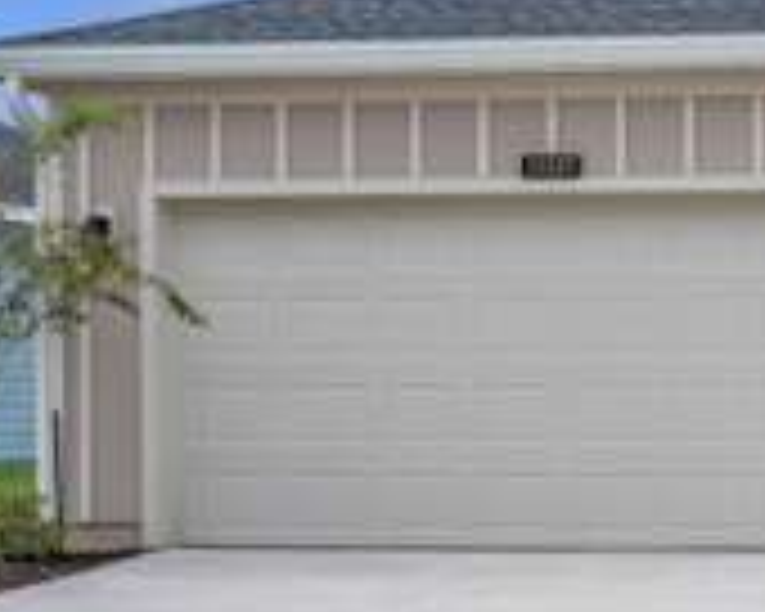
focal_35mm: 93
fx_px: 2106
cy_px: 410
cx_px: 904
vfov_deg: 16.5
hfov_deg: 19.5
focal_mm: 35
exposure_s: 1/100
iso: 100
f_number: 8
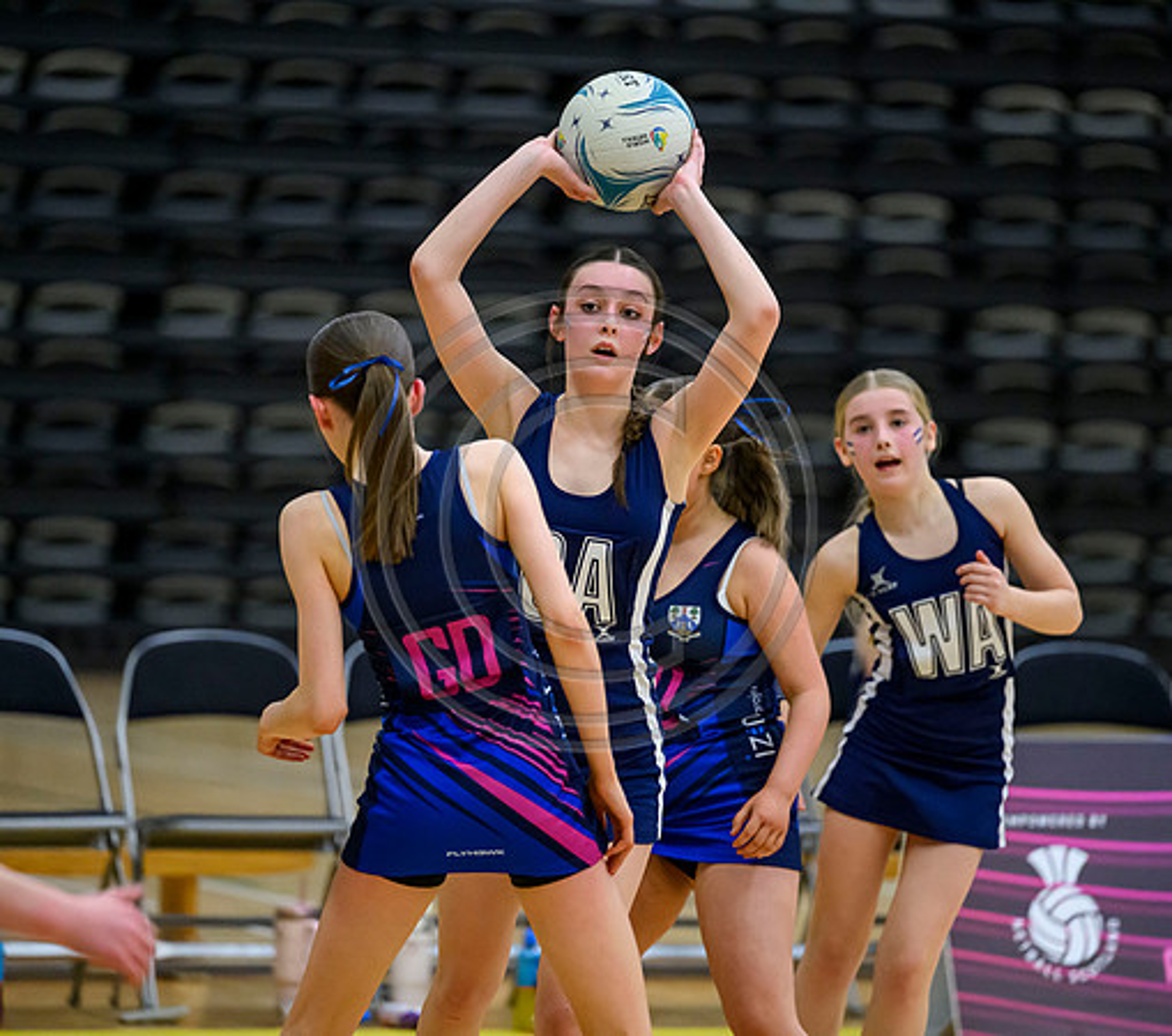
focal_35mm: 239
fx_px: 8637
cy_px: 518
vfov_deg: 6.9
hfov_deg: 7.8
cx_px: 564
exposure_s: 1/1000
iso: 6400
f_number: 2.8
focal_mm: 200
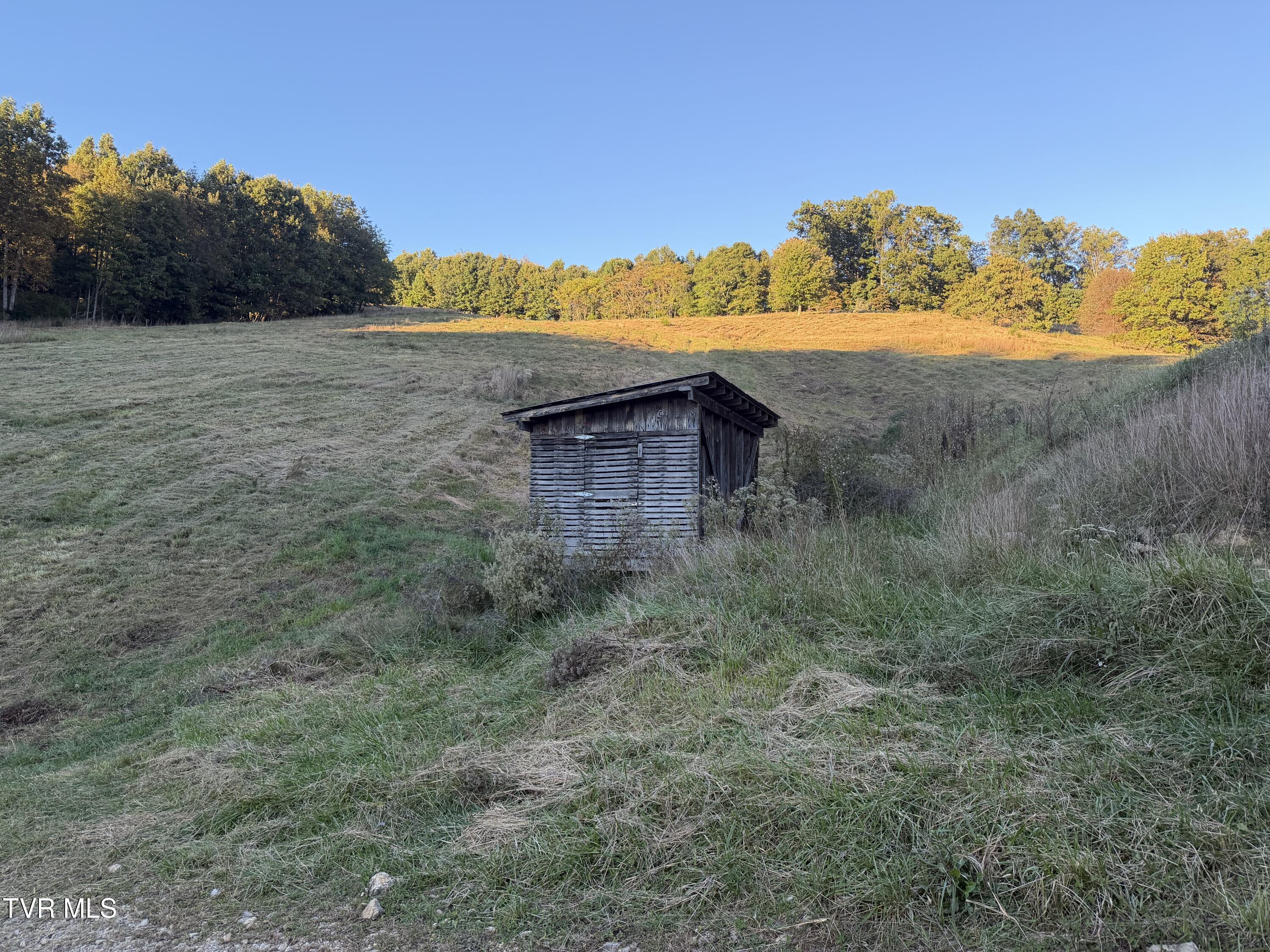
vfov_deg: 56.8
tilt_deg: +5.7
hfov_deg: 71.6
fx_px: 881
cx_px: 635
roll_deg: -2.2
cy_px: 476
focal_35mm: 24
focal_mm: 6.76
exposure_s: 1/750
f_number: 1.78
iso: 100
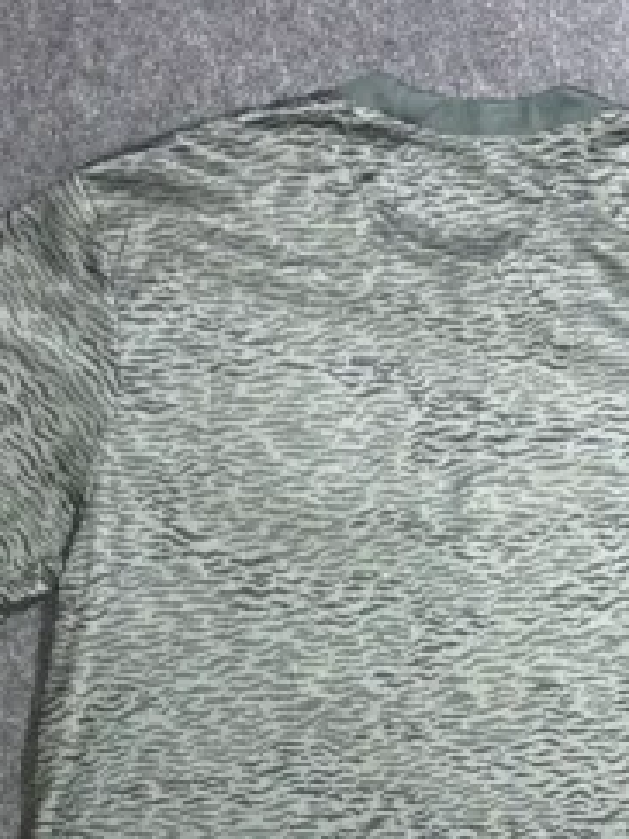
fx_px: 1382
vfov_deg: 32.9
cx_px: 467
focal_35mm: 57
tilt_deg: -64.0
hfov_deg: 25.4
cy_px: 668
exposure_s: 1/50
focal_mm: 5.7
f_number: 1.5
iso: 500
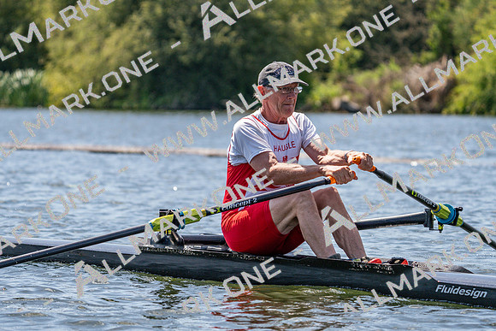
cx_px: 248
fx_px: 2784
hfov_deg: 10.2
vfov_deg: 6.8
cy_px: 166
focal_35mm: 202
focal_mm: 202
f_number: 5.6
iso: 320
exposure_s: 1/2000
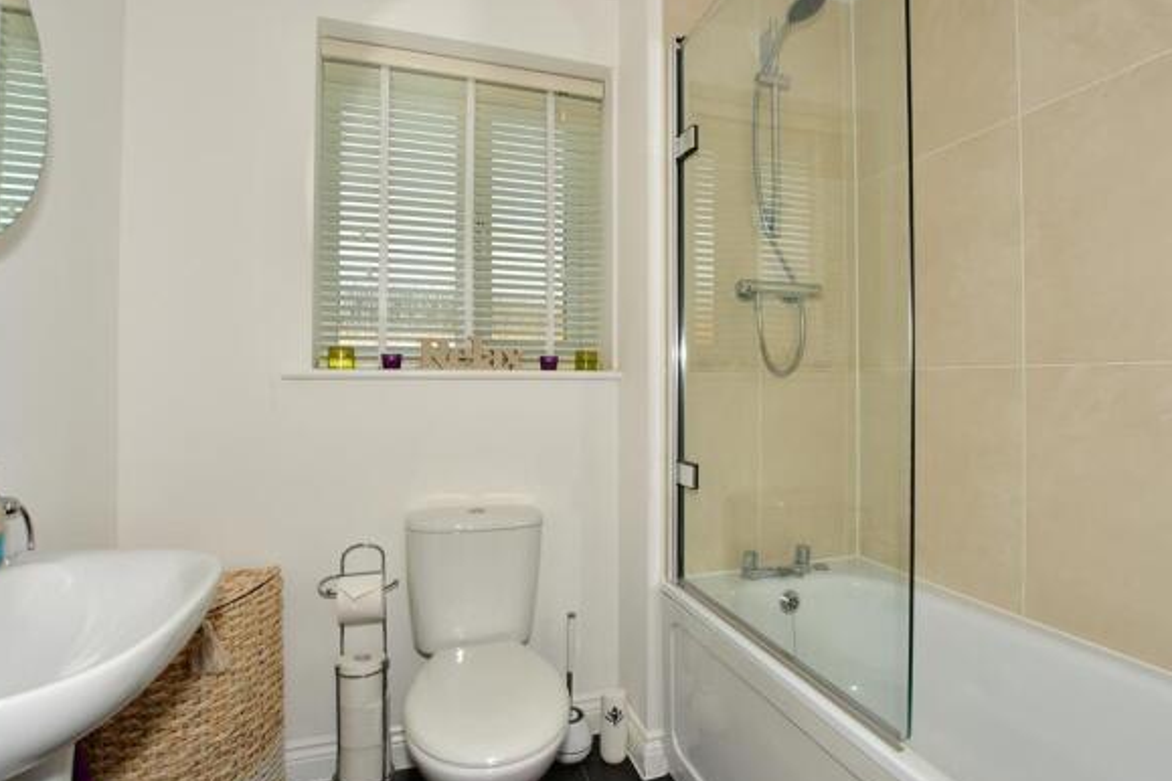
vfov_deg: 70.4
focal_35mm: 17
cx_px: 605
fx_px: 553
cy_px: 377
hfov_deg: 93.2
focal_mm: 10
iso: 160
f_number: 8
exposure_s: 1/60
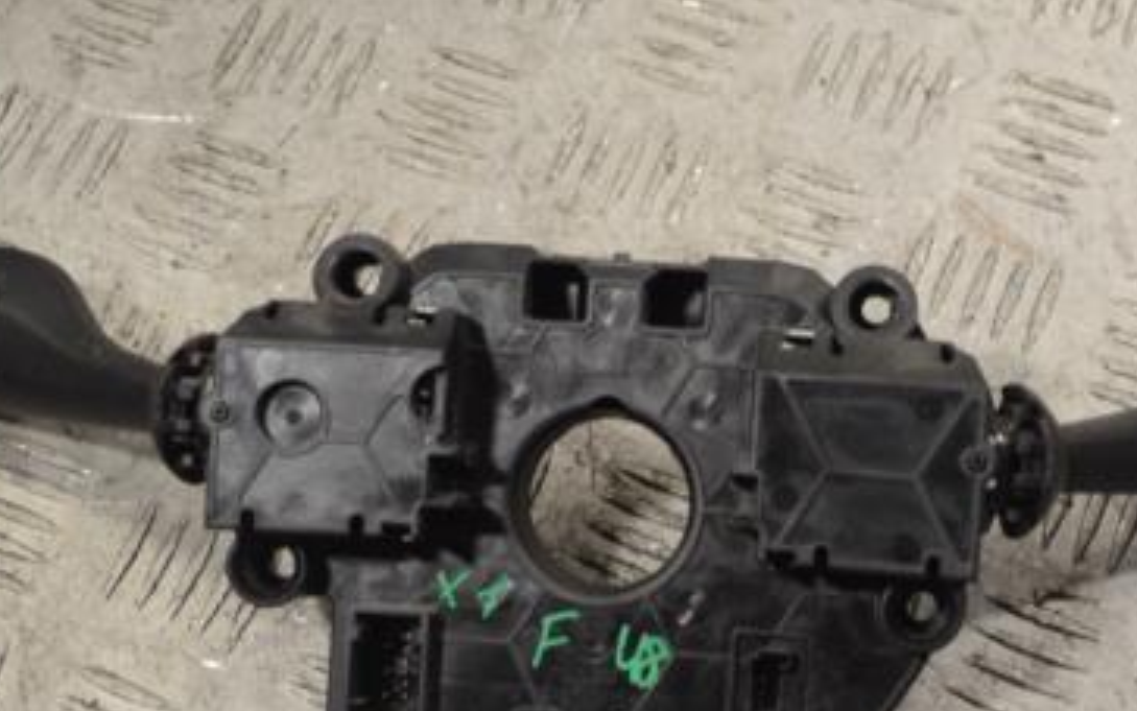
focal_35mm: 86
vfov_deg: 15.2
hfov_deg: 24.0
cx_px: 695
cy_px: 420
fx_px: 2665
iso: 110
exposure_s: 1/30
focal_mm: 34
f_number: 5
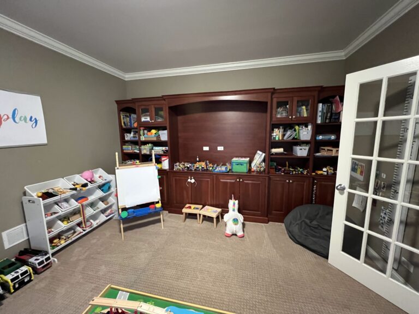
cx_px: 210
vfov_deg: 89.9
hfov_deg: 106.2
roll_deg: +0.7
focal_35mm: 13
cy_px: 157
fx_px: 157
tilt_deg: -8.2
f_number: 1.8
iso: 1250
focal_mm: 1.57
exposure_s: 1/40
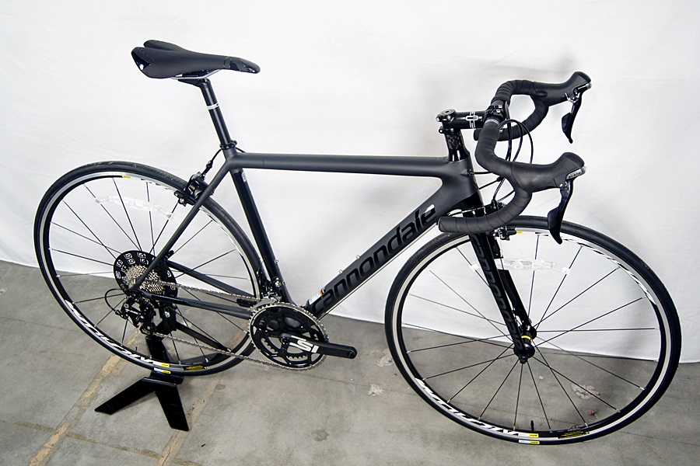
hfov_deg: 53.1
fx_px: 700
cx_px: 350
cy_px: 233
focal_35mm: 36
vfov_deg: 36.9
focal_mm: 24
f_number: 4
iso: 400
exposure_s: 1/60
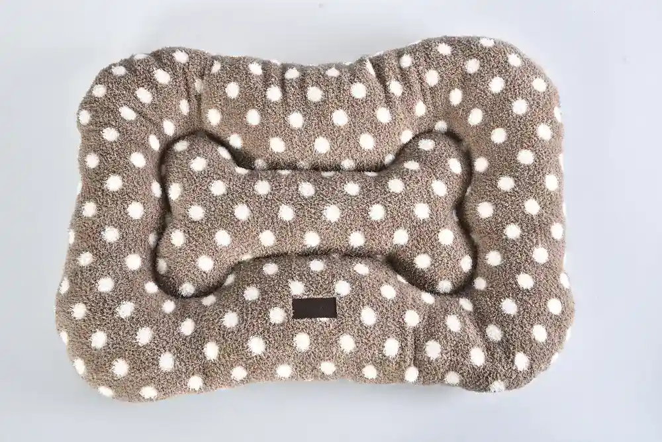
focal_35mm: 48
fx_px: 883
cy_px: 221
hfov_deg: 41.1
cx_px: 331
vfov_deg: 28.1
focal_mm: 48
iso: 320
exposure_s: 1/125
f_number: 10
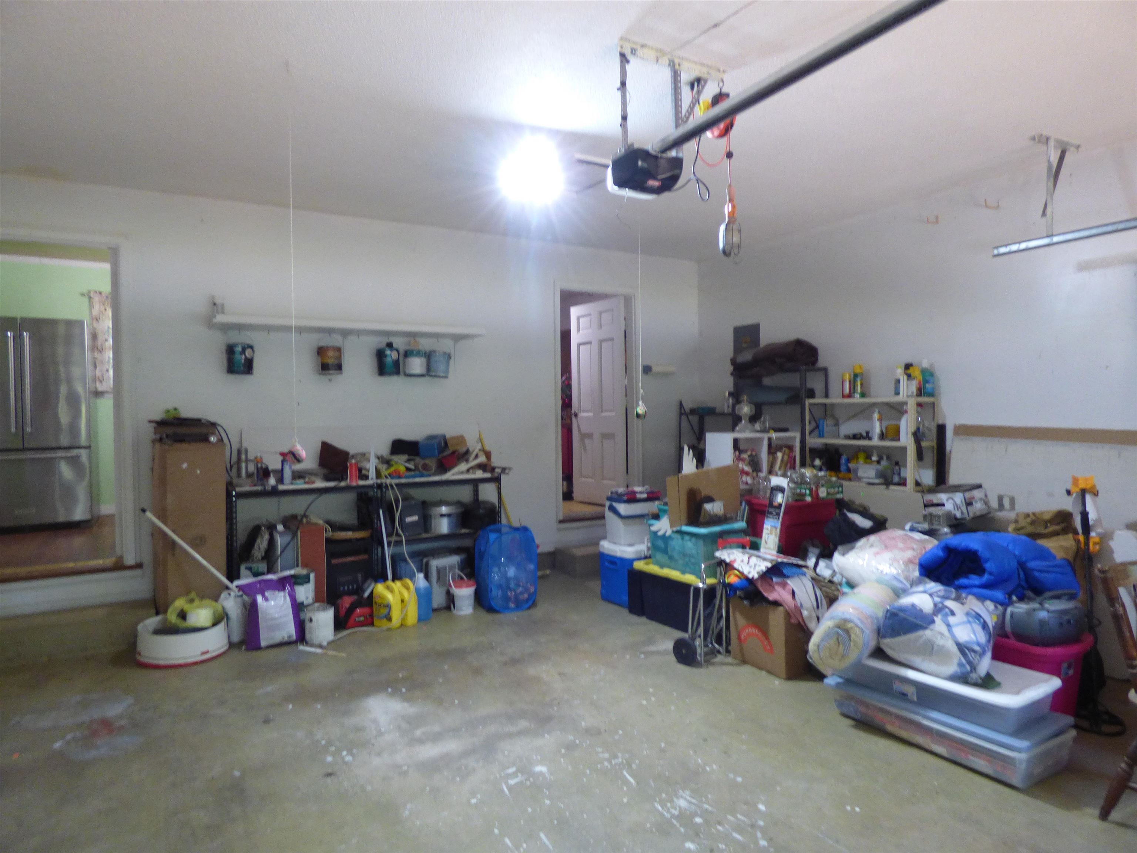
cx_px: 568
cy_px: 426
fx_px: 657
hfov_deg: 81.7
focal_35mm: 20
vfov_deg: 66.0
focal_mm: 3.58
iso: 400
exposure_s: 1/40
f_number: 2.8
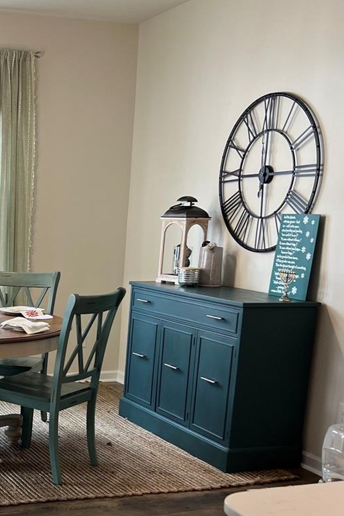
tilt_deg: -11.9
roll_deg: -1.0
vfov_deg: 36.1
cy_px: 382
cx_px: -30
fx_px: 774
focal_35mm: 54
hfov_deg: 23.6
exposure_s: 1/60
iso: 80
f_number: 1.5
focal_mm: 5.7
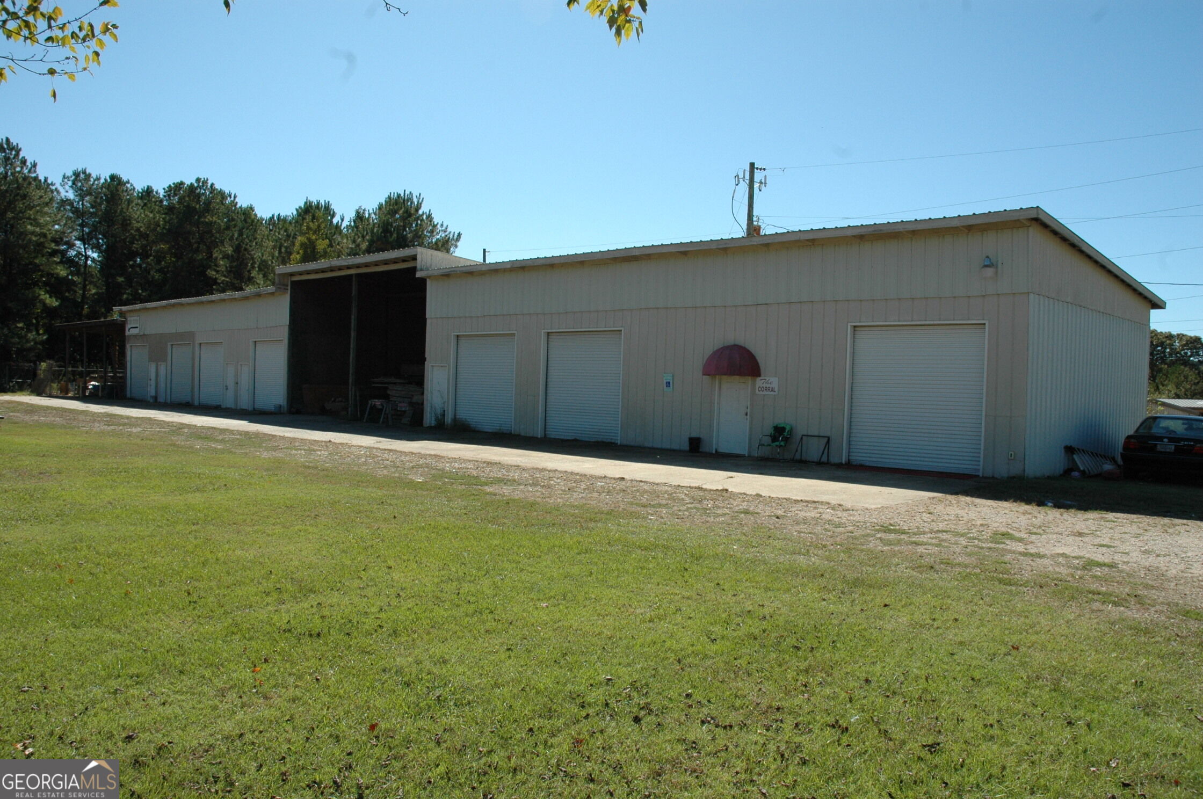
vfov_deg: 47.8
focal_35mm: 27
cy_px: 400
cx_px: 602
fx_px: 901
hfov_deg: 67.4
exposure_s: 1/500
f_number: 11
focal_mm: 18
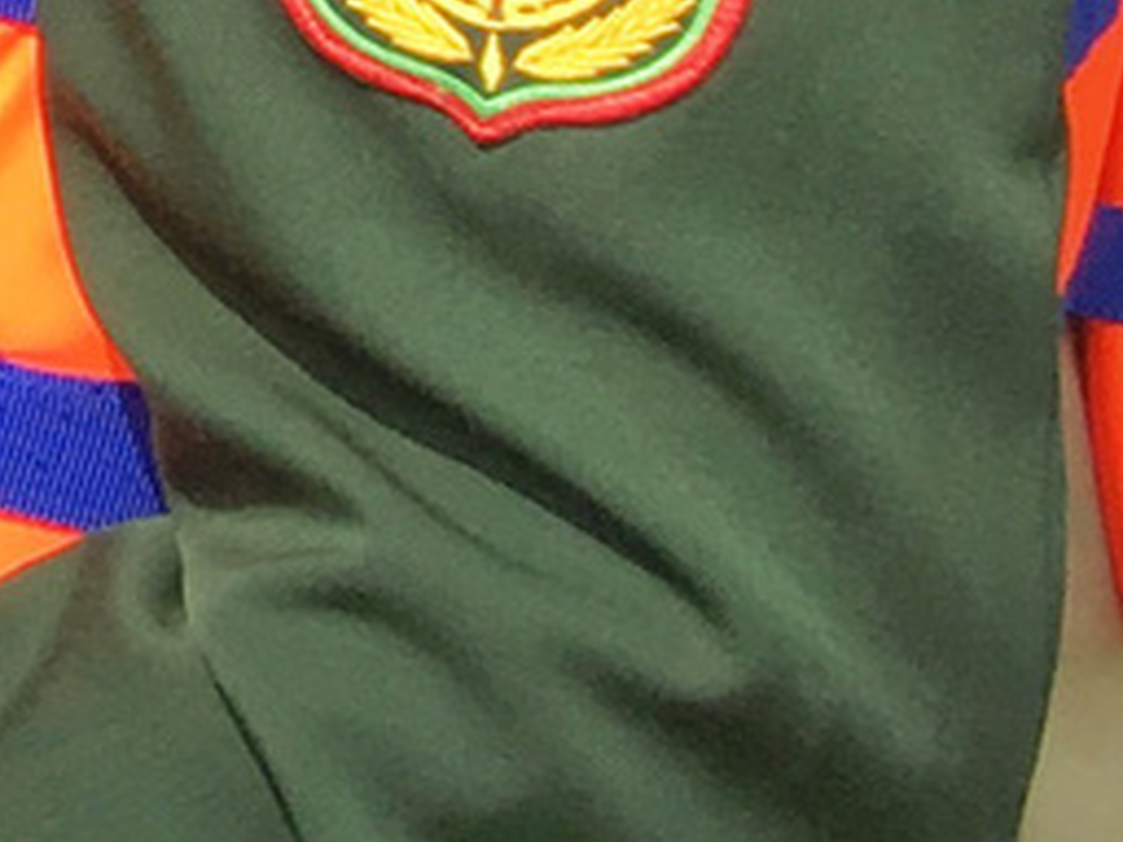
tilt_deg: +0.2
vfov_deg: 6.2
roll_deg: -2.3
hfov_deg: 7.2
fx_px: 7364
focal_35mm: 227
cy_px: -1302
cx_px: -2882
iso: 25
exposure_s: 1/884
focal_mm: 4.15
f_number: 2.2
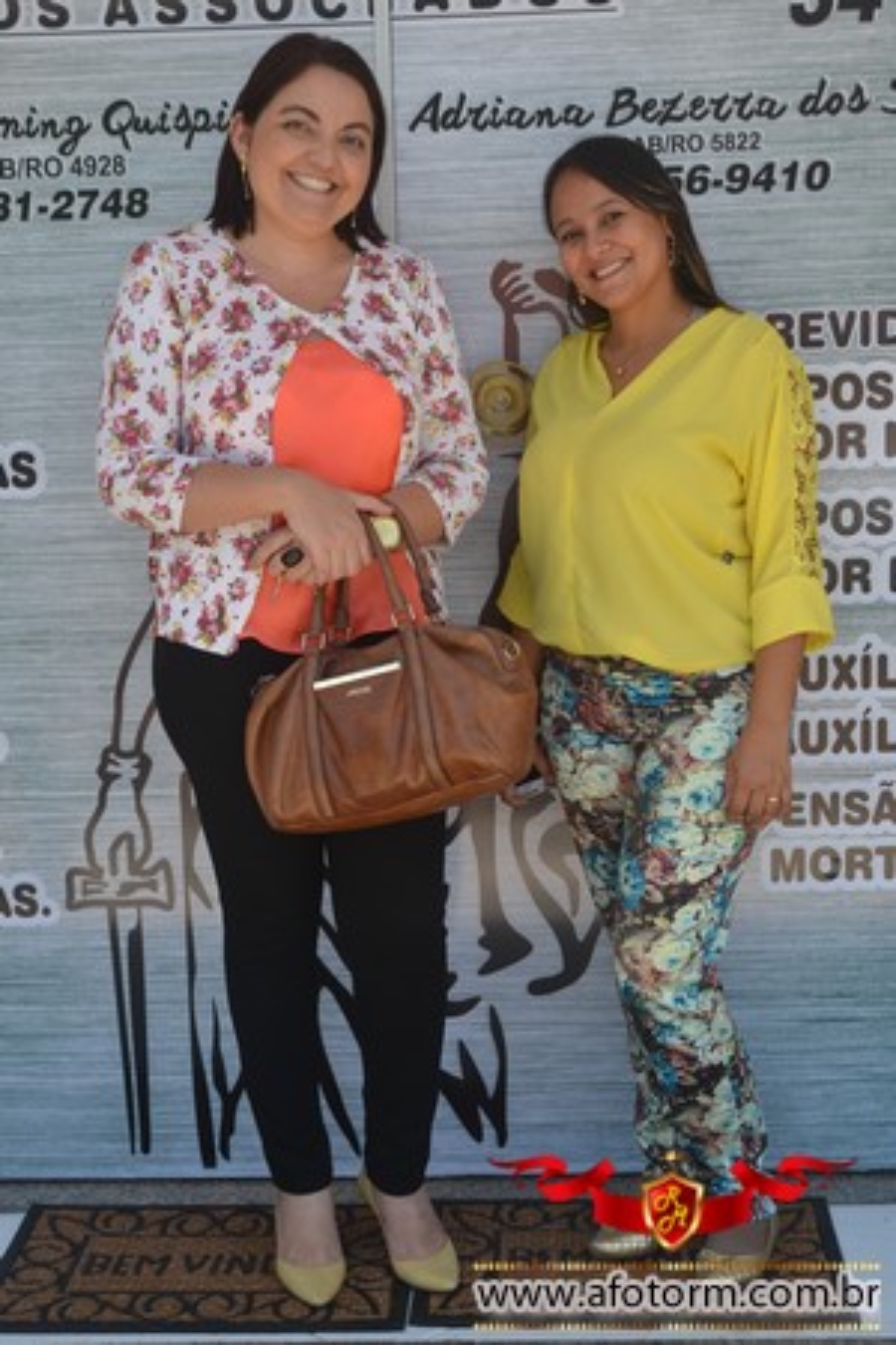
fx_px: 2128
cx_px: 448
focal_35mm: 57
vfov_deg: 35.1
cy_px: 672
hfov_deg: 23.8
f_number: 6.3
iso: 100
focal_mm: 38
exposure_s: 1/160
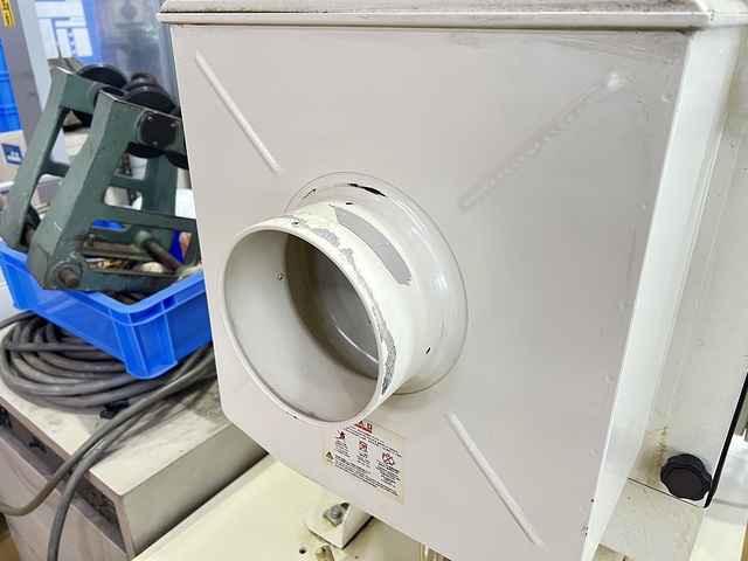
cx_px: 374
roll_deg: -0.2
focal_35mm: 26
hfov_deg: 67.3
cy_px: 280
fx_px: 562
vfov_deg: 53.1
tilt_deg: -25.1
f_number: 1.5
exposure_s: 1/60
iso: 320
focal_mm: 5.7
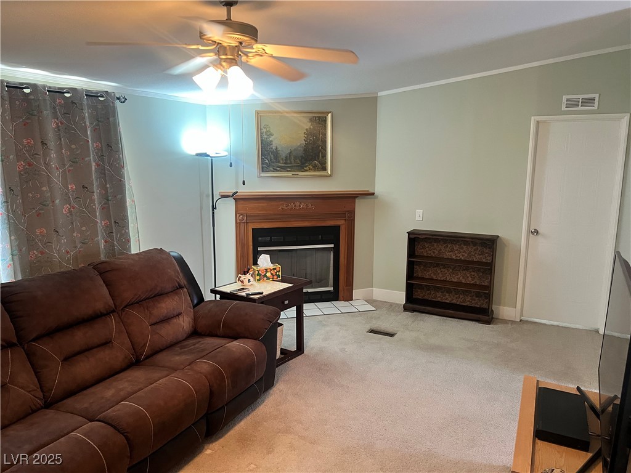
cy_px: 236
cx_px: 316
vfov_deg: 53.1
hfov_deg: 67.3
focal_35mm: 26
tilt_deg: -10.2
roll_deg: -0.5
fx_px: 474
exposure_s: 1/60
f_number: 1.5
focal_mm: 5.7
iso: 250
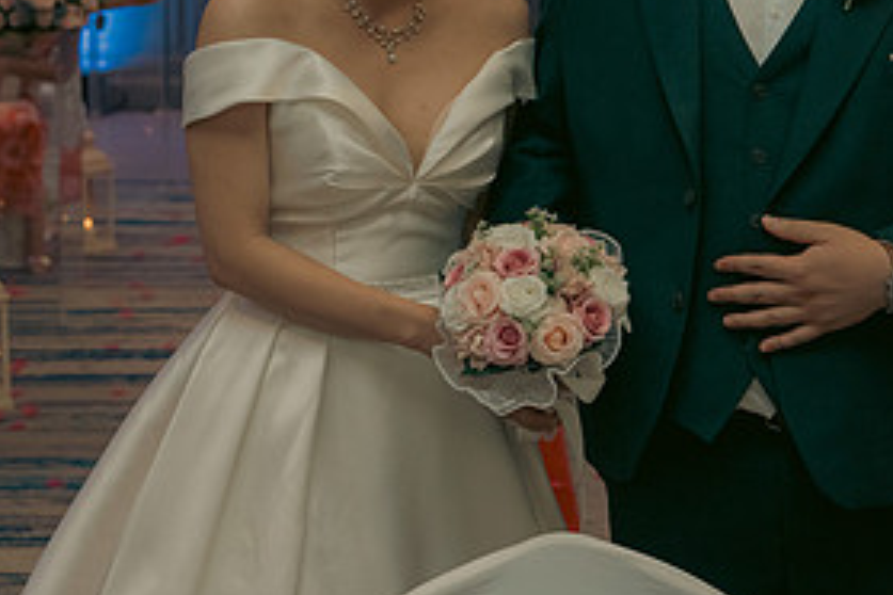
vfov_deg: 16.5
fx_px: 2009
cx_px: 535
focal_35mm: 81
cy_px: 5
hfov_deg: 25.0
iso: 2500
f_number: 3.5
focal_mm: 39
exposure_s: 1/160
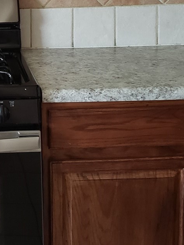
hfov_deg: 16.5
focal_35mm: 84
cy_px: 25
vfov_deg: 22.7
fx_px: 596
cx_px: -62
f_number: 1.5
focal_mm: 4.3
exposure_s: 1/31
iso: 250
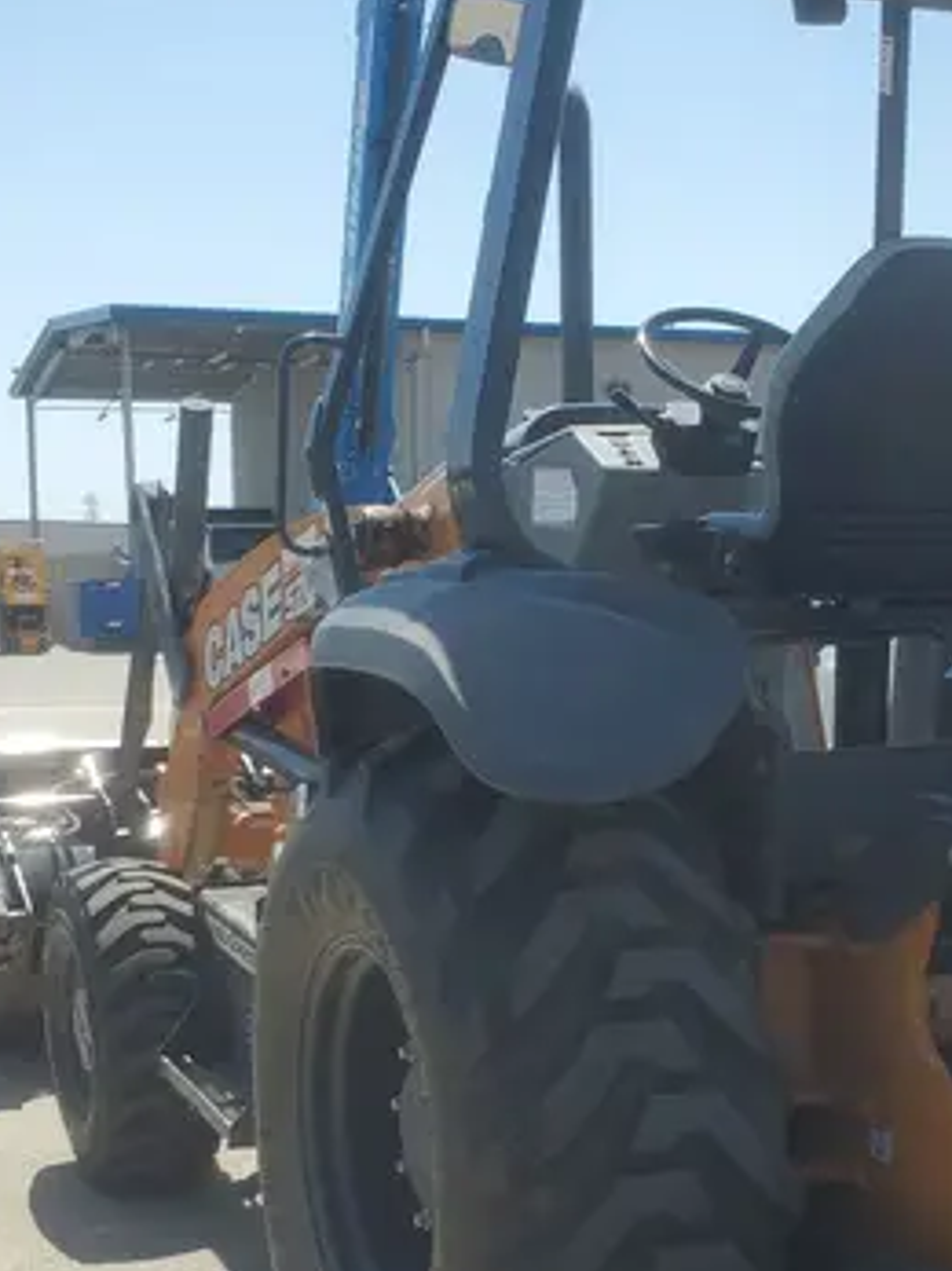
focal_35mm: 55
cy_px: 925
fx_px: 2018
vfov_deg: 34.3
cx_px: 575
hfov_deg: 26.5
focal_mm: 4.3
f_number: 2.4
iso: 50
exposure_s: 1/1263
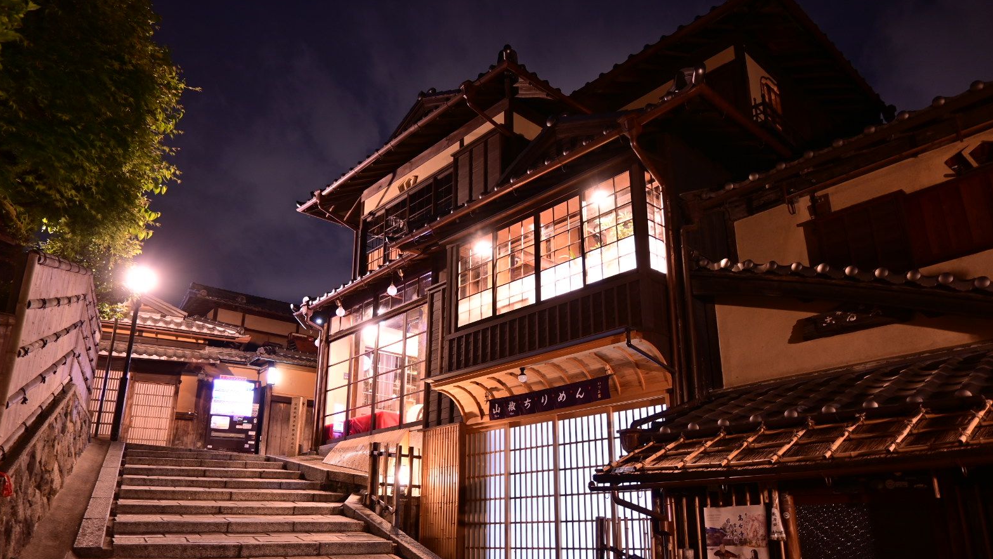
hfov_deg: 71.9
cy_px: 317
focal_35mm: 26
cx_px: 495
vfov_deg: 44.3
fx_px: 685
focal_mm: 16
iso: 100
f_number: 3.5
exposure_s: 2
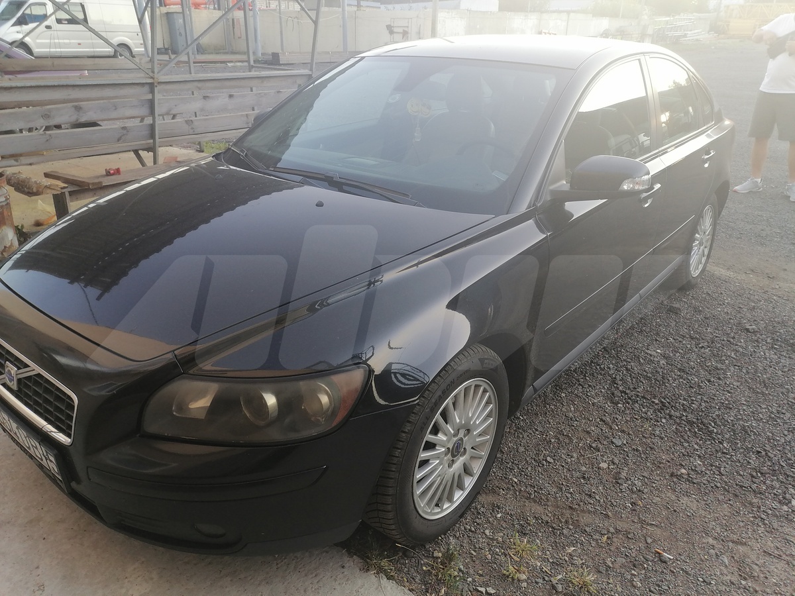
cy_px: 298
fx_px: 620
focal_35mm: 27
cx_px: 398
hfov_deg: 65.3
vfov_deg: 51.4
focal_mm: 5.3
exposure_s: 1/50
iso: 50
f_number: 1.8
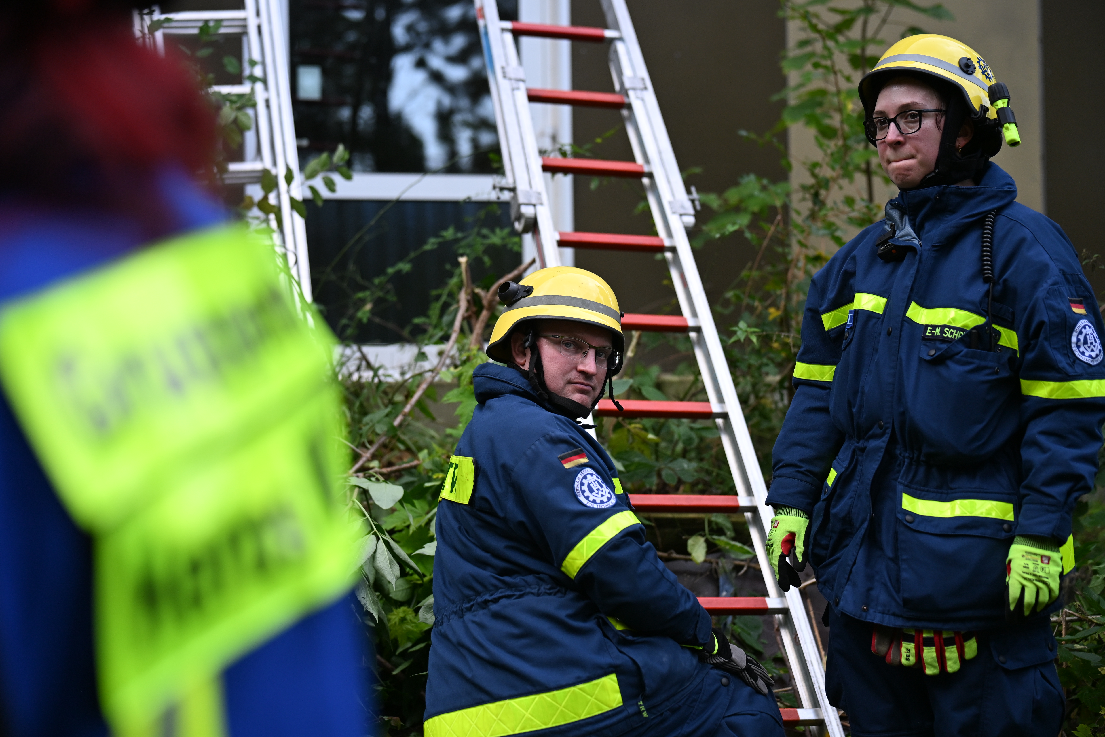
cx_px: 552
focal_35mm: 54
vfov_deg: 25.1
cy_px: 368
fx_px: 1657
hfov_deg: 36.9
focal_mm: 54
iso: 500
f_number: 2.2
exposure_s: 1/2000
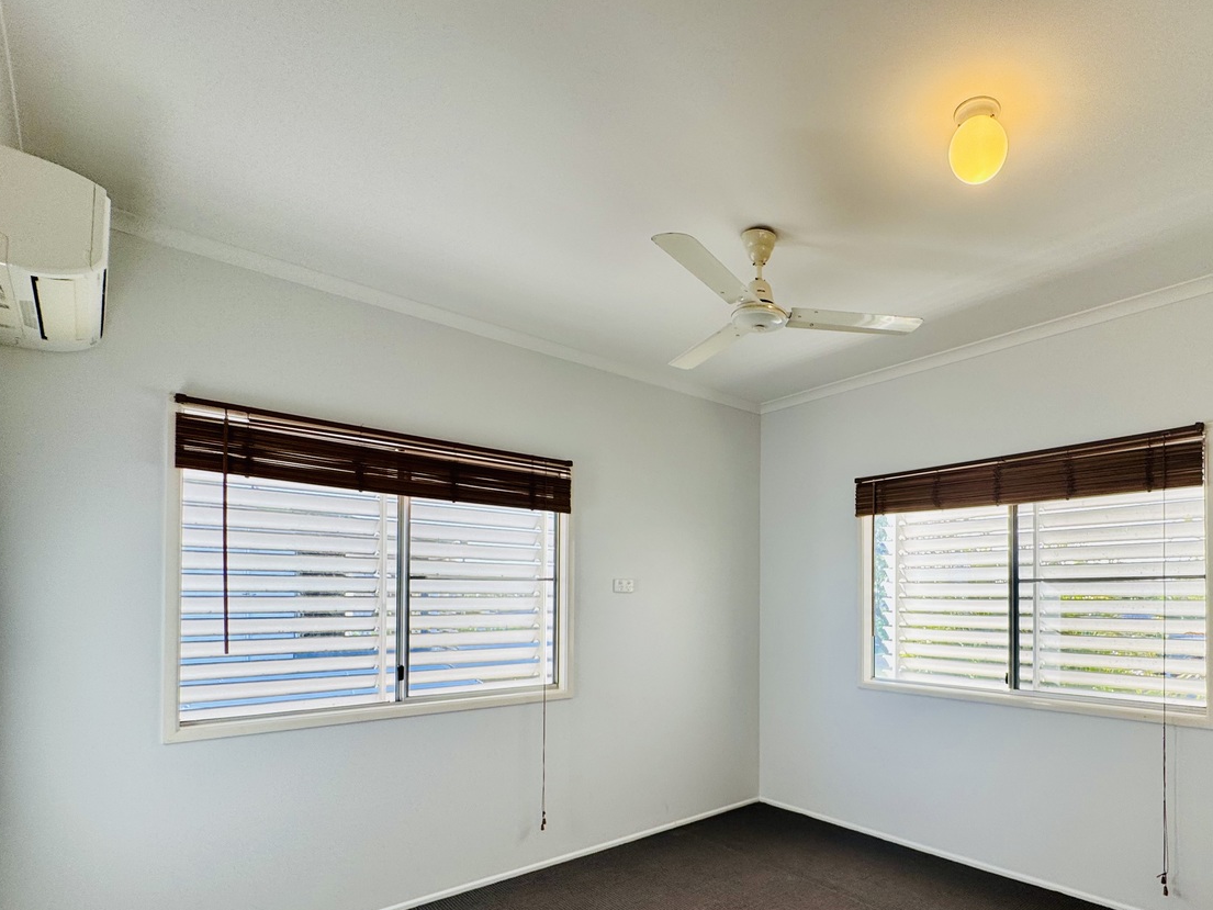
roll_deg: +0.6
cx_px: 808
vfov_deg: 67.1
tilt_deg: +0.6
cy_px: 596
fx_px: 666
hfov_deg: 81.8
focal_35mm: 19
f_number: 2.2
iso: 50
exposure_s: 1/100
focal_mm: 2.22
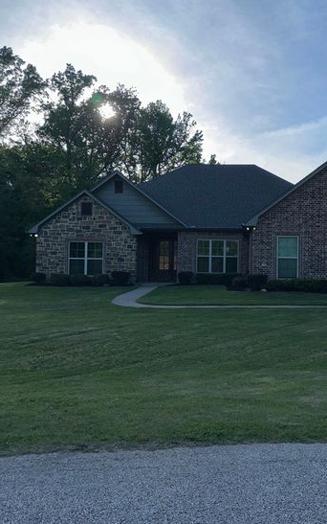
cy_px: 266
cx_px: 230
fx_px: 442
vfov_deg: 61.2
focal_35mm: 31
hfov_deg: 39.9
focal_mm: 6.86
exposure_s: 1/7576
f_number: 1.78
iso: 50
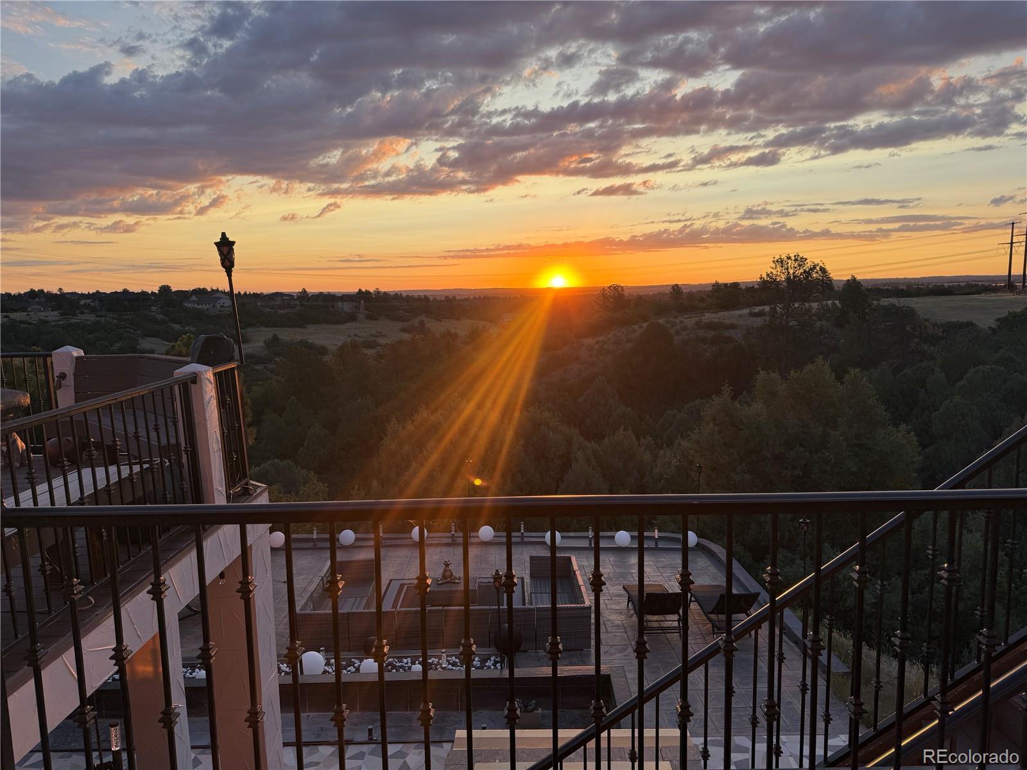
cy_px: 385
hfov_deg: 71.6
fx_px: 712
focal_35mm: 24
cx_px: 514
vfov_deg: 56.8
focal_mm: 6.76
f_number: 1.78
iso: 80
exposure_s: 1/654
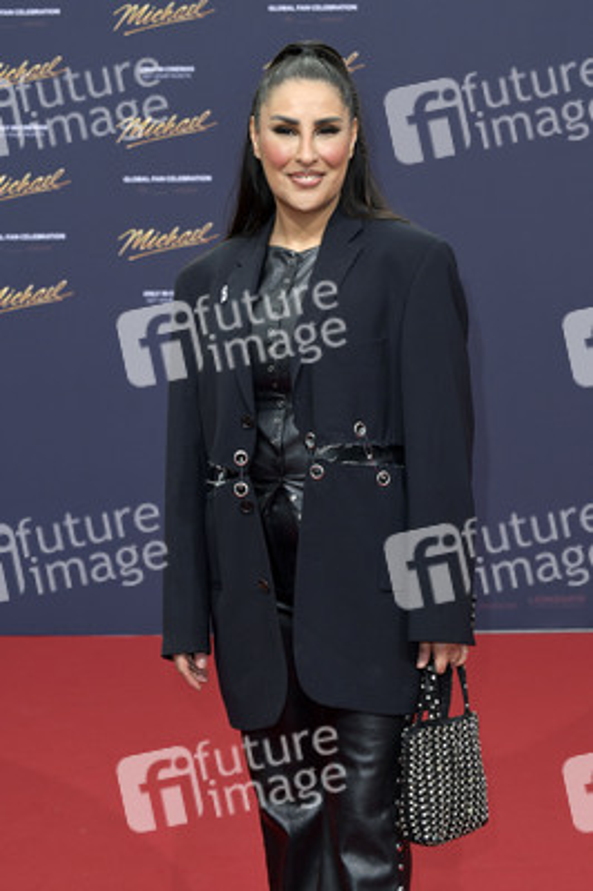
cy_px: 446
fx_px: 2128
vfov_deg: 23.7
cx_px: 296
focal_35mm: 86
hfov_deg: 15.9
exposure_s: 1/250
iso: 400
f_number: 8
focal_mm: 86
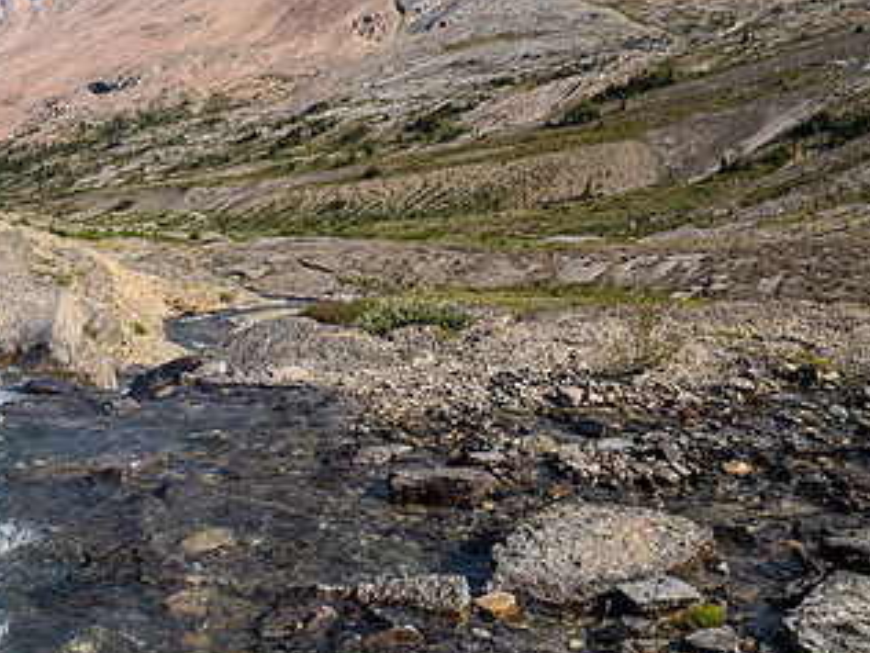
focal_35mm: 44
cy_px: 280
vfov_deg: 32.8
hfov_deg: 41.9
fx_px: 1106
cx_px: 234
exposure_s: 1/160
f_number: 8
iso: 200
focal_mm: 12
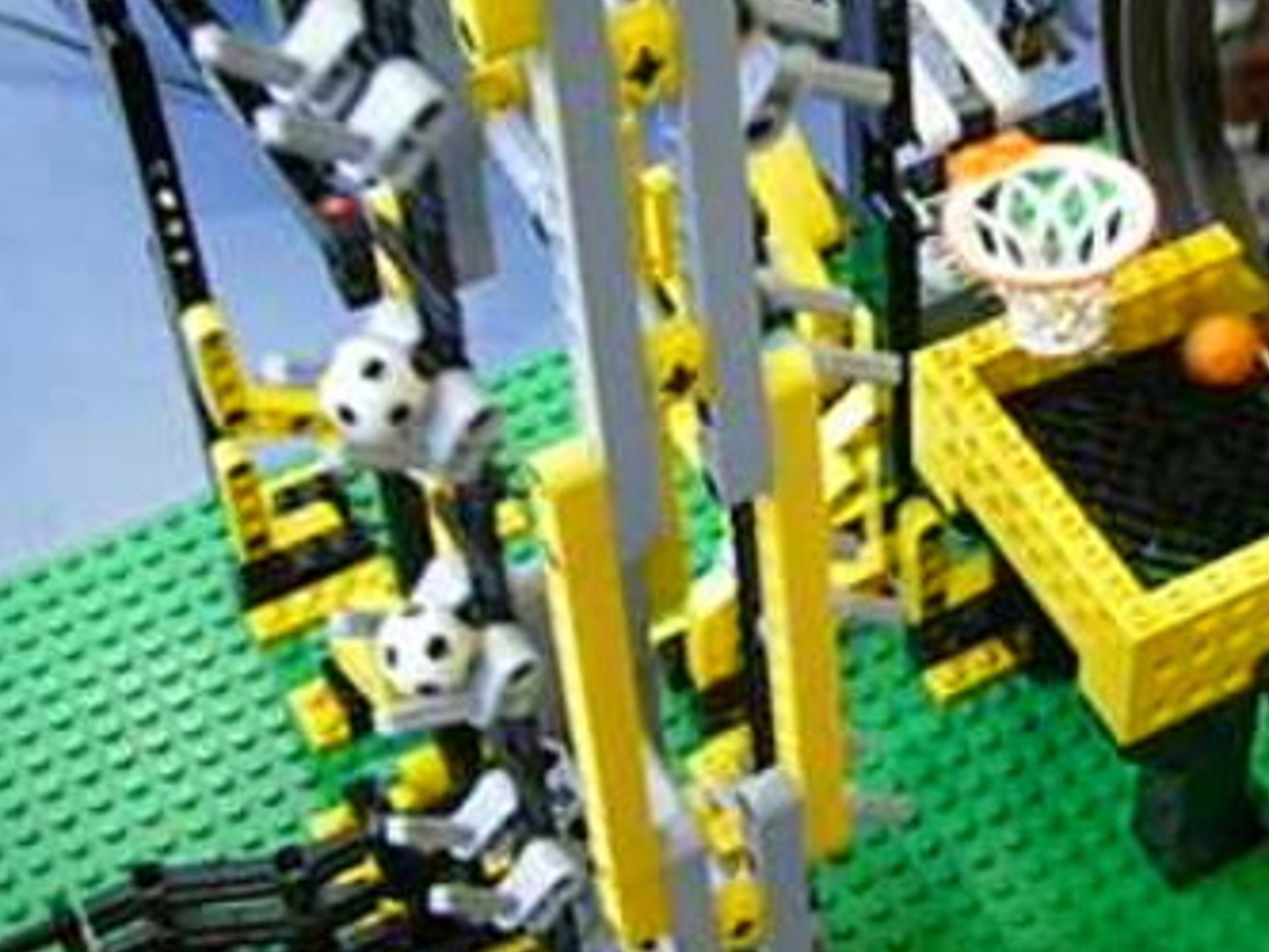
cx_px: 964
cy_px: 46
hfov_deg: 23.0
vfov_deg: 17.3
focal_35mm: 84
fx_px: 3080
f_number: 2.8
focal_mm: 5.8
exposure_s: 1/40
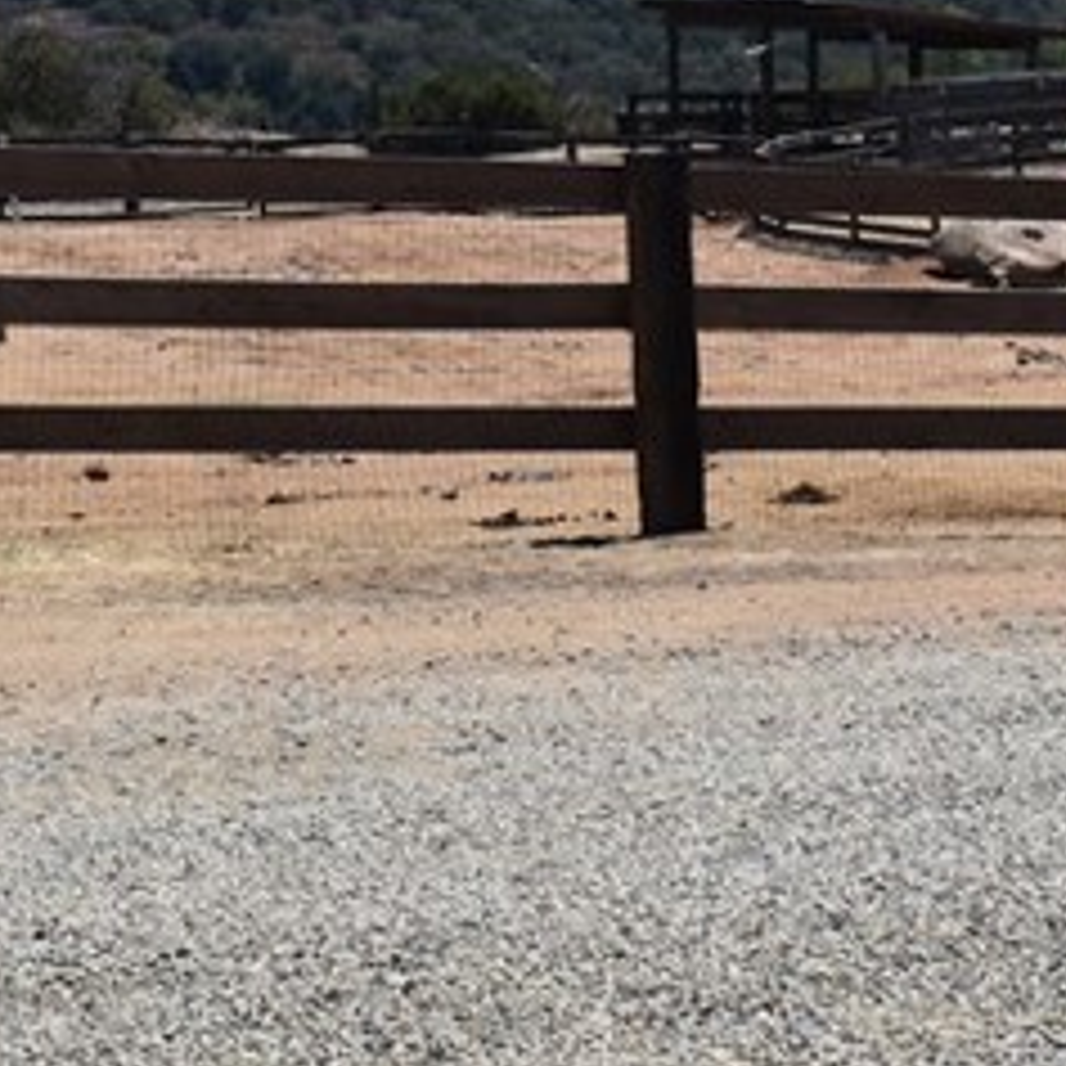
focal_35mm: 99
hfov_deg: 17.6
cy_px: 29
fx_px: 3449
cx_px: 625
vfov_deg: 17.2
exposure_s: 1/320
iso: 100
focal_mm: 18
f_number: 9
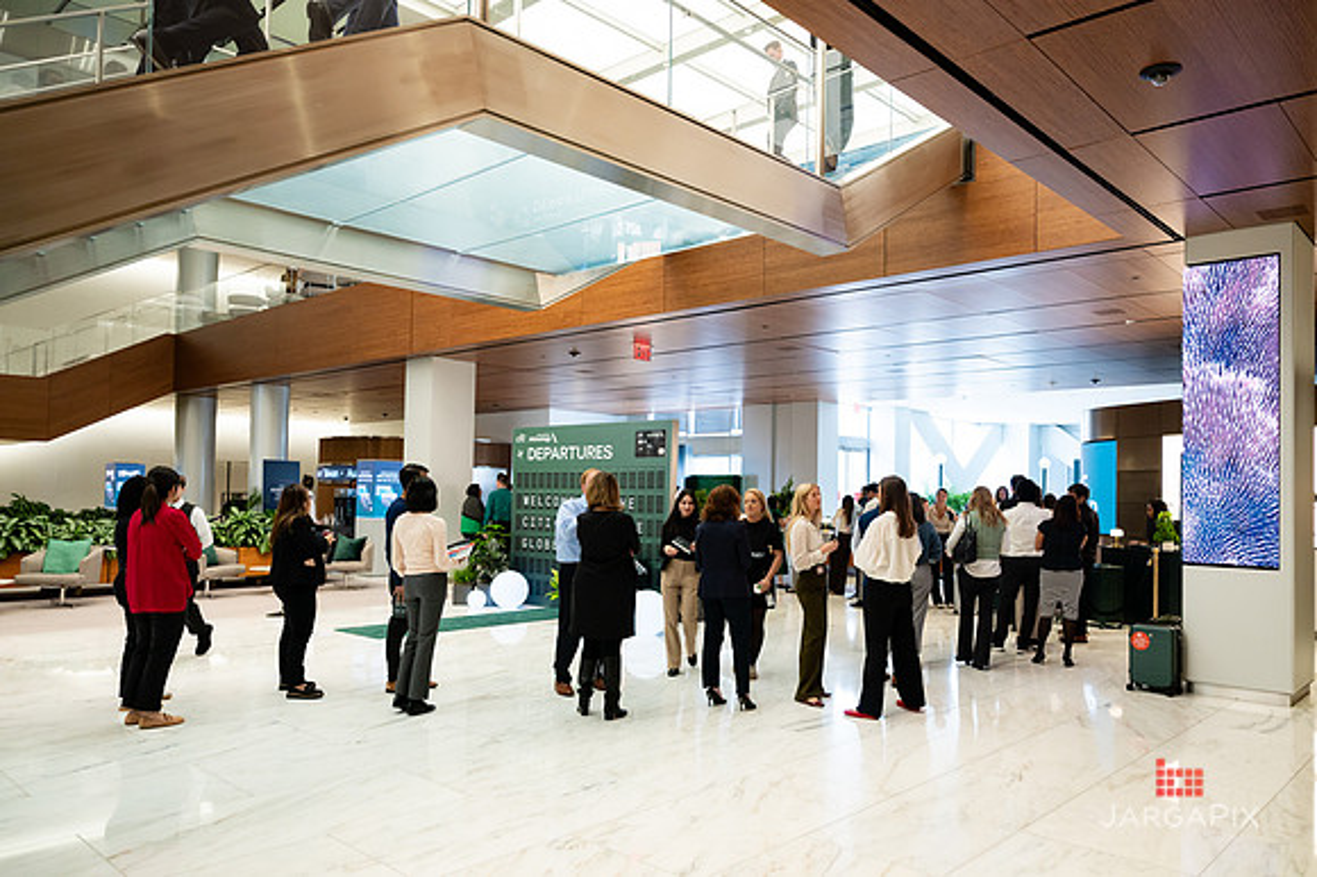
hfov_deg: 70.5
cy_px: 462
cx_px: 693
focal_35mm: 25
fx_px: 931
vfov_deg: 50.4
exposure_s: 1/200
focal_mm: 24
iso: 640
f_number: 3.2
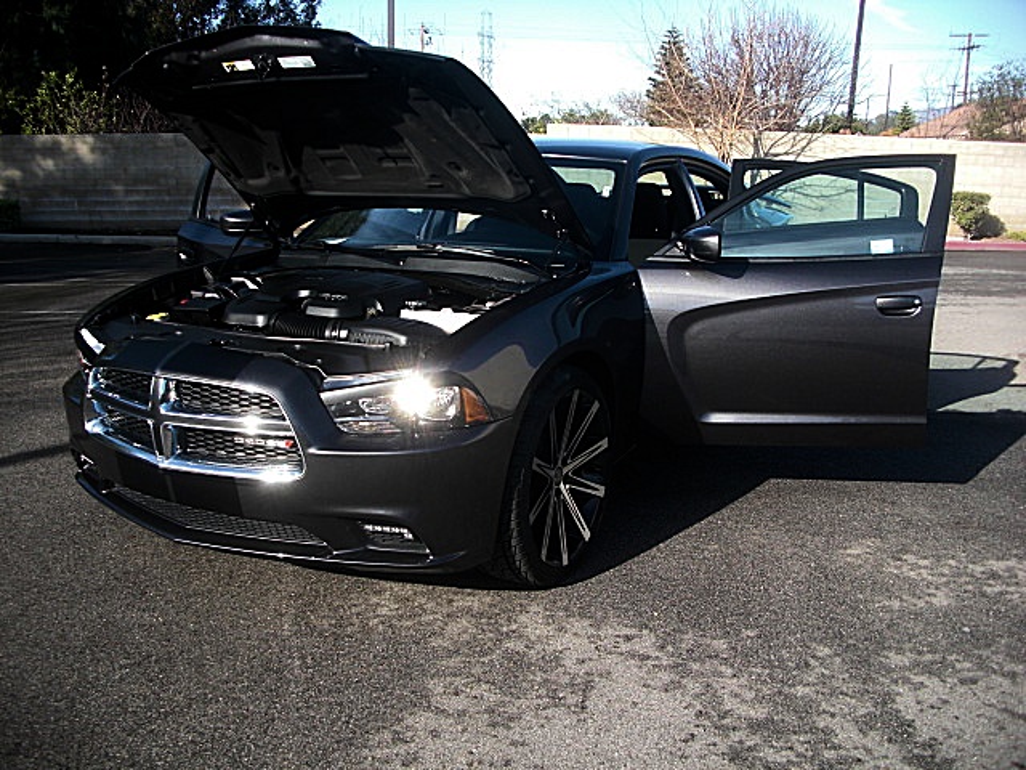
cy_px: 385
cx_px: 513
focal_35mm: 36
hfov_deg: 51.4
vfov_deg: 39.7
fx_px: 1067
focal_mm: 6.3
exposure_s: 1/320
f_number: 2.8
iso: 50
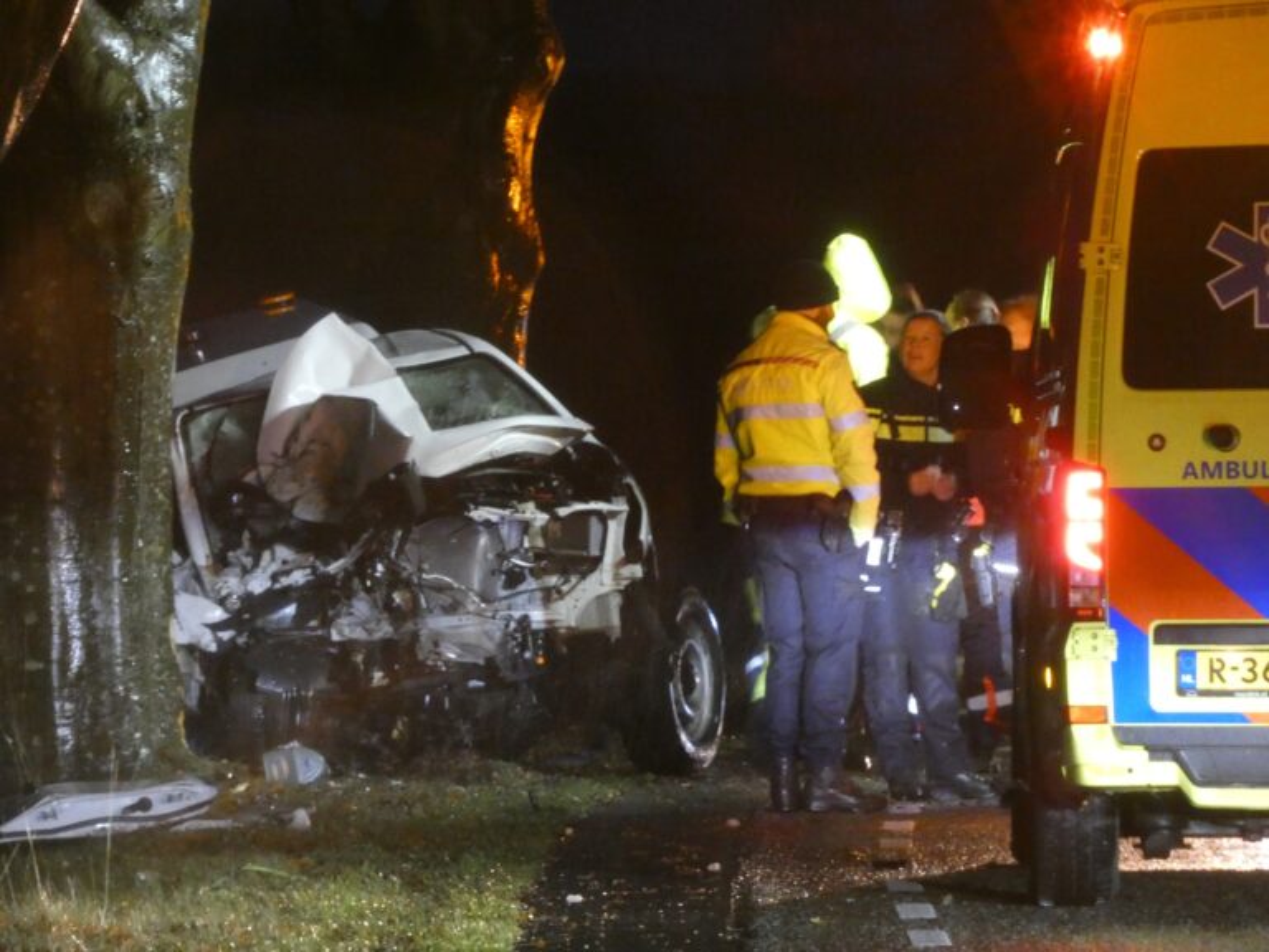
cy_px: 476
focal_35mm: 428
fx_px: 15690
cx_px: 634
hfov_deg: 4.6
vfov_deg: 3.5
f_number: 5.6
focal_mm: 76.7
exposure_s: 1/10
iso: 1600
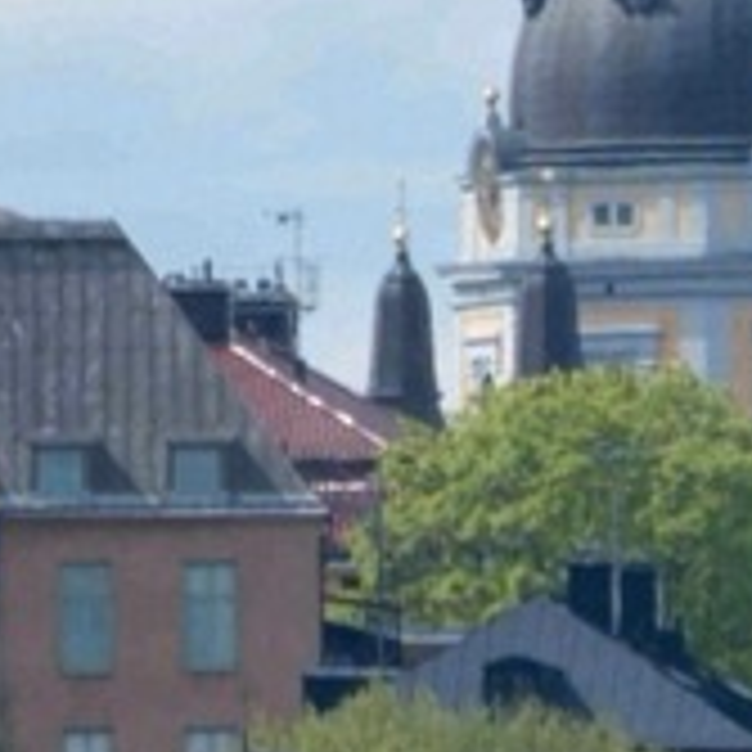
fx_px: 67417
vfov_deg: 0.6
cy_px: 1211
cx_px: 2297
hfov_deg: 0.6
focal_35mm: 2743
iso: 125
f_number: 5.6
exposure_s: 1/500
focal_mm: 300
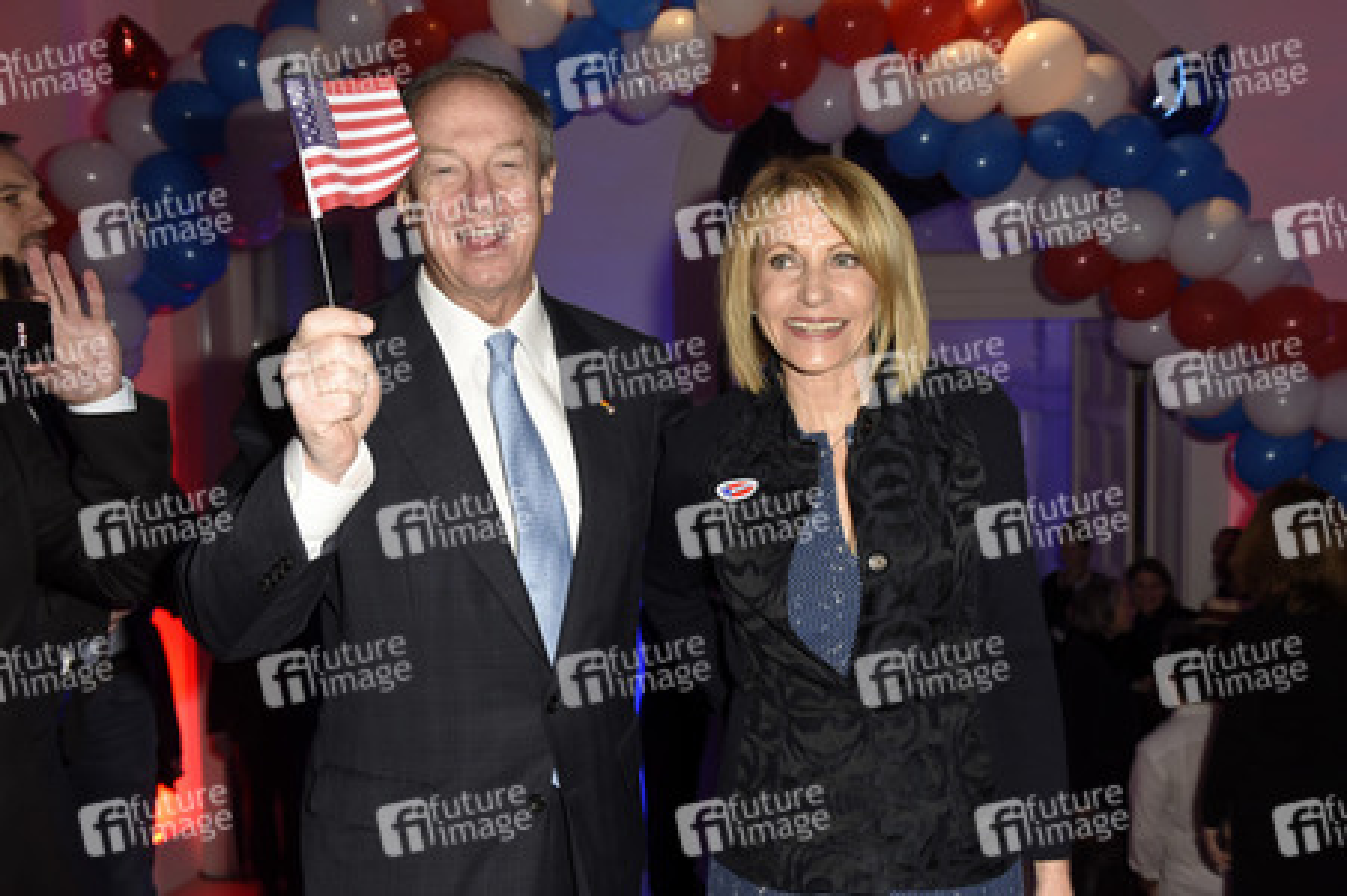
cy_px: 448
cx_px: 674
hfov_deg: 58.8
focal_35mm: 32
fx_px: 1196
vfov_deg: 41.1
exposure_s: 1/80
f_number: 5.6
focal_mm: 32
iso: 800
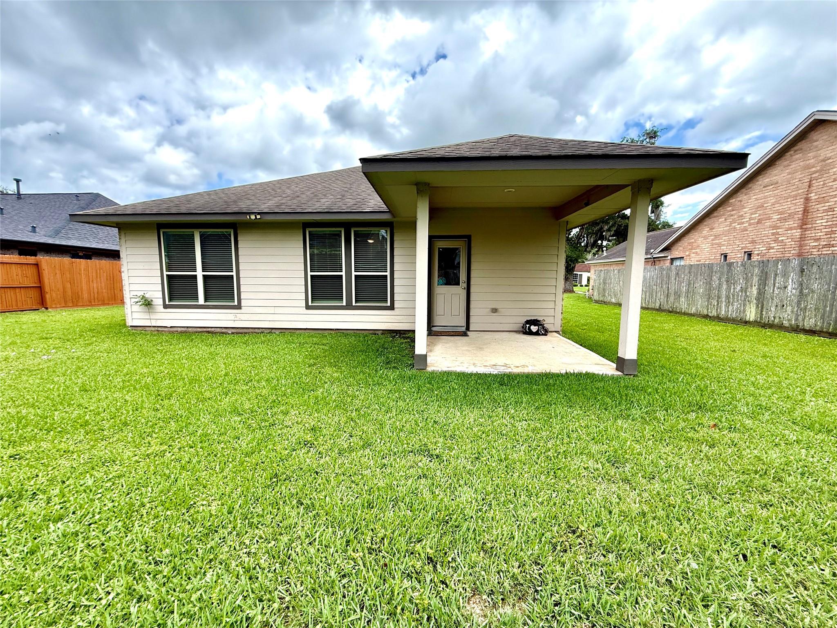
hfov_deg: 102.1
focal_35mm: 14
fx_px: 339
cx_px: 418
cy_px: 314
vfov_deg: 85.7
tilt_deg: -5.8
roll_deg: -0.3
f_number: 2.2
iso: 64
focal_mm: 2.22
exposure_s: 1/564
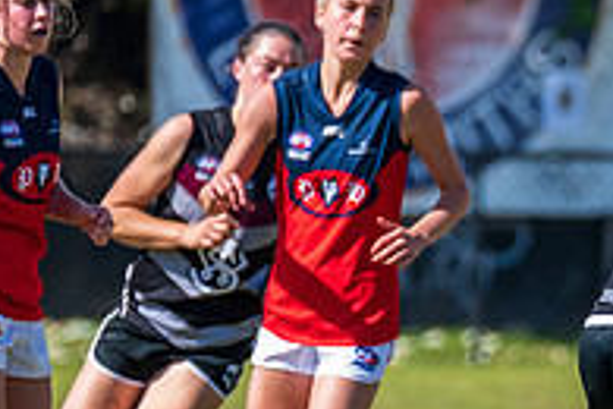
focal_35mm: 1617
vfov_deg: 0.9
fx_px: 27532
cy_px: 476
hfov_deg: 1.3
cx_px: 936
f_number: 7.1
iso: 800
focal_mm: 460
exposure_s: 1/2000
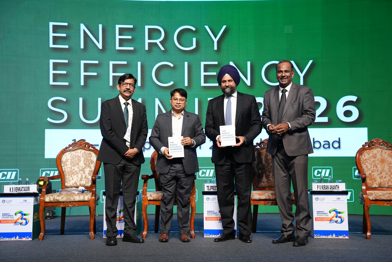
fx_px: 543
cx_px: 196
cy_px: 131
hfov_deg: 39.7
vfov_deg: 27.0
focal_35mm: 50
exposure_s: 1/160
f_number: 5.6
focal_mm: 49.9
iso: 1000
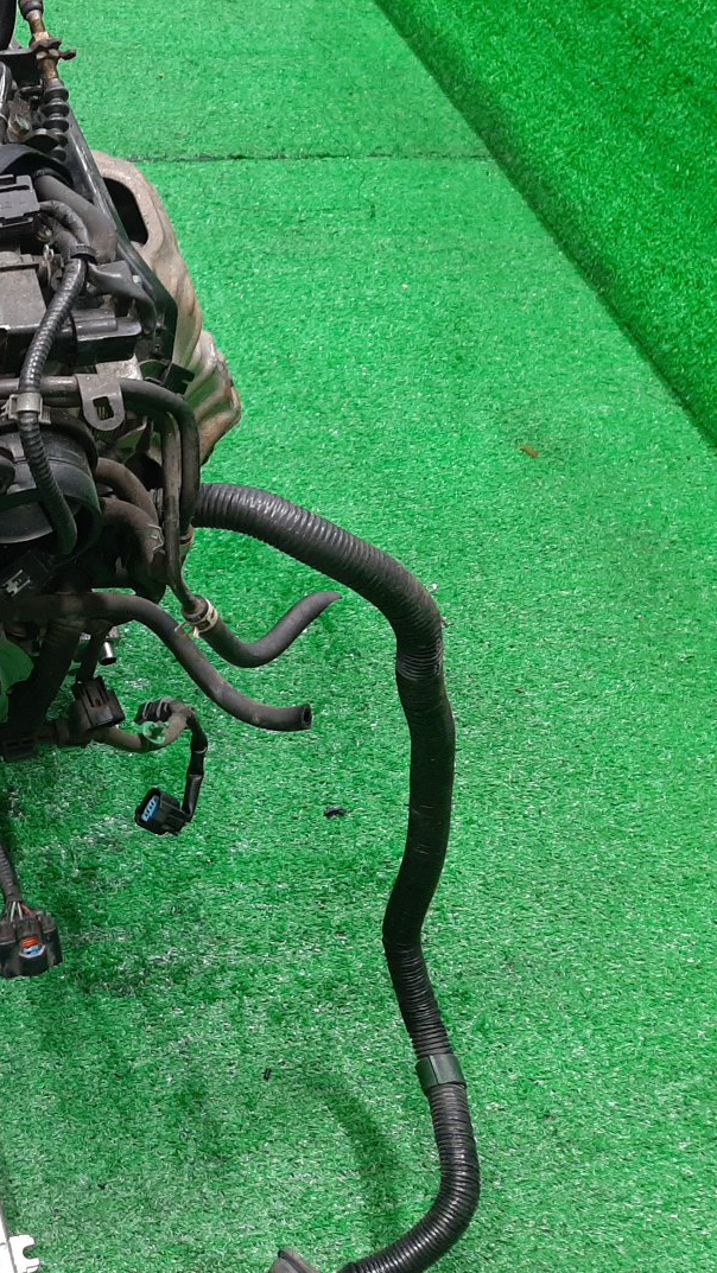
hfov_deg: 27.8
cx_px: -121
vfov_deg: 52.8
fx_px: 1284
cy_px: 635
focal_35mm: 38
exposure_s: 1/50
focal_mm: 3.93
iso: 192
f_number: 1.7
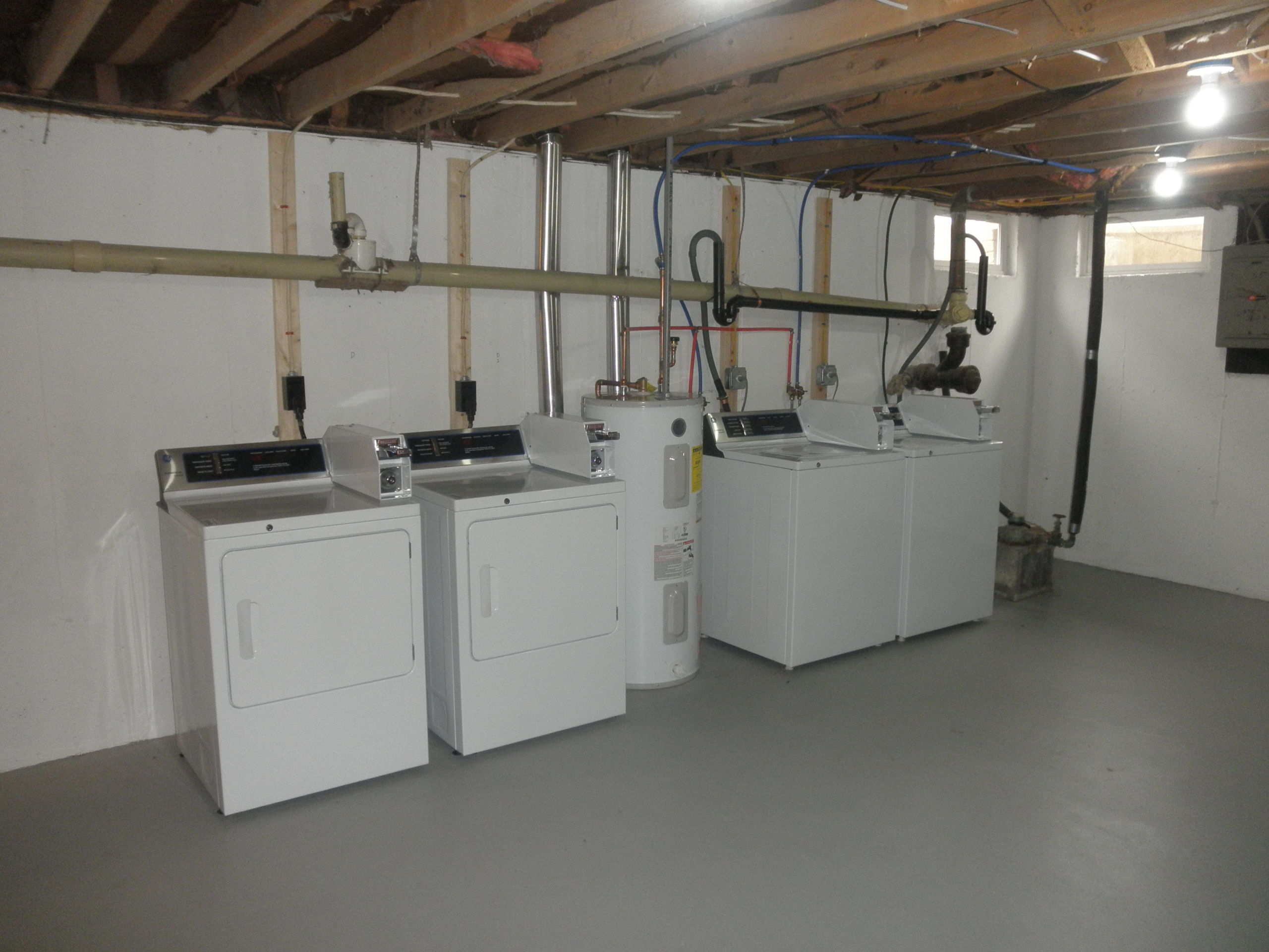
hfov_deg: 63.4
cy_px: 476
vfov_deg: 49.7
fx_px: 1026
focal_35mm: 28
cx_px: 634
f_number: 3
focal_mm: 5
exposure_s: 1/30
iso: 200
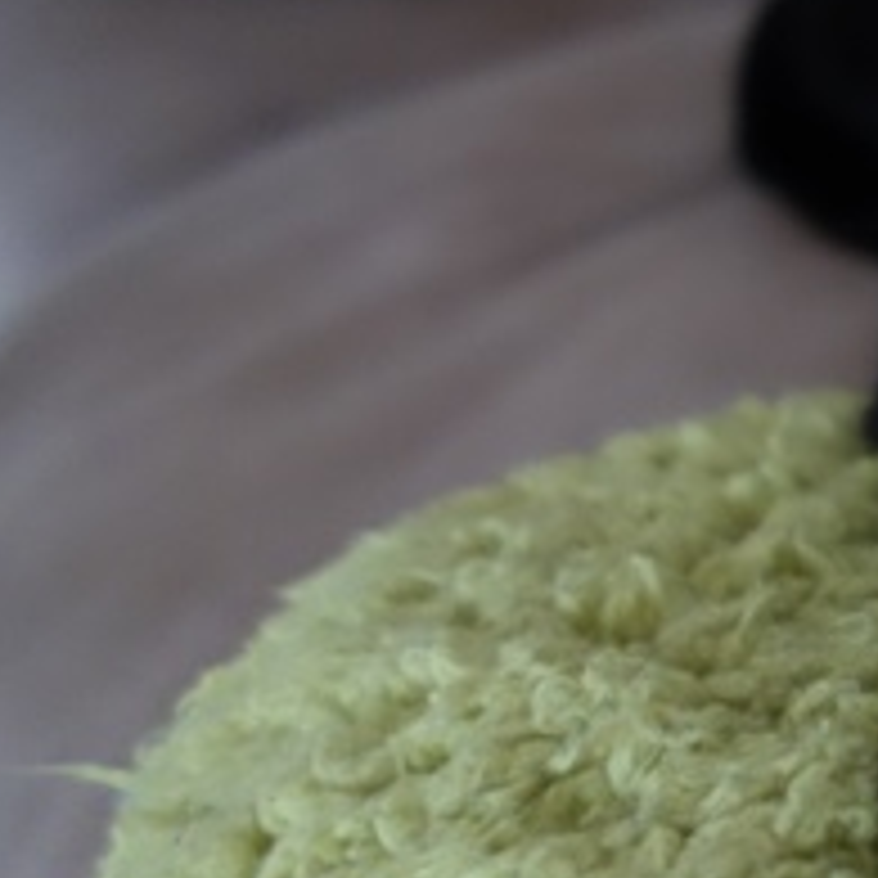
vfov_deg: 22.0
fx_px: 2238
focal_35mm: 78
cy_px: 245
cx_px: 1261
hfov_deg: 19.7
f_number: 1.8
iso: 800
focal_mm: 10.4
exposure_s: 1/15
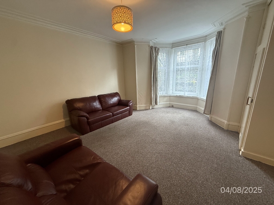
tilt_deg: -13.3
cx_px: 137
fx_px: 111
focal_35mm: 14
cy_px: 102
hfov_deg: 102.1
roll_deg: +1.4
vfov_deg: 85.7
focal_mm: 2.22
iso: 320
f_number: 2.2
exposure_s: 1/97
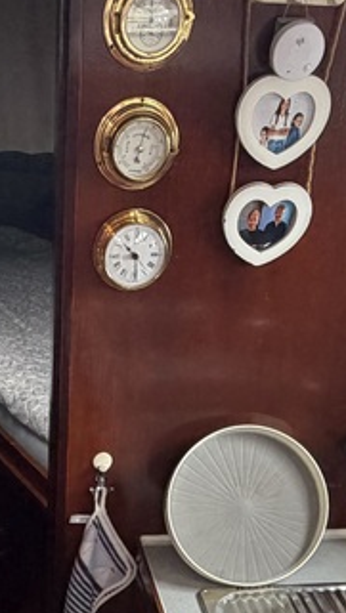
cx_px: -6
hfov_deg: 20.4
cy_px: 613
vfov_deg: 33.5
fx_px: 928
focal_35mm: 57
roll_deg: -2.1
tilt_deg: -35.2
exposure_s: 1/121
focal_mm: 2.22
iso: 320
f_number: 2.2
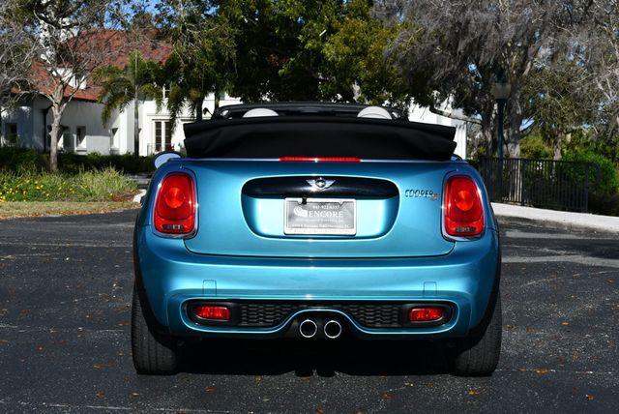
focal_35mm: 64
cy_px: 207
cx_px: 310
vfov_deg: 21.3
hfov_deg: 31.4
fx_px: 1101
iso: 100
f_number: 9
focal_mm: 32
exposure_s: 1/320
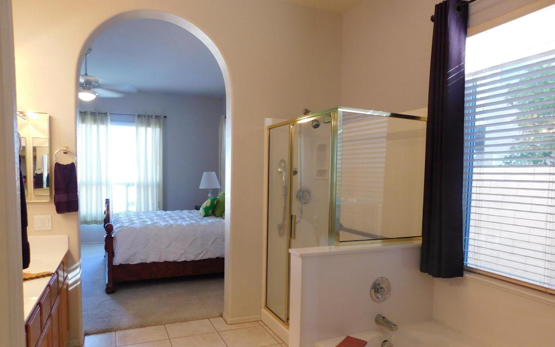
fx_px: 378
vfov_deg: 49.1
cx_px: 281
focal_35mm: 25
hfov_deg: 72.6
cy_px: 200
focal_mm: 4
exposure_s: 1/30
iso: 250
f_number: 3
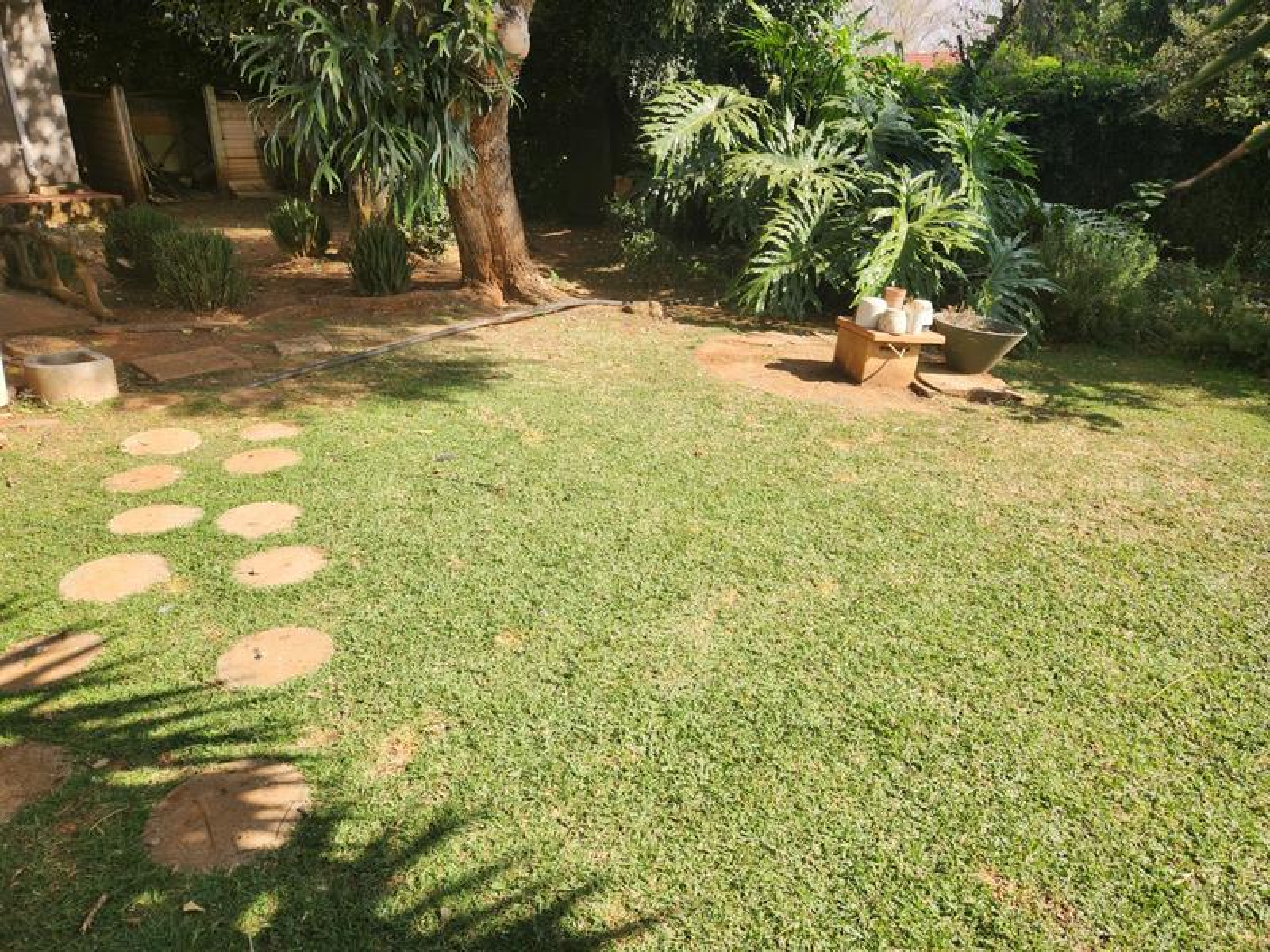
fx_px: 844
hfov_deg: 73.9
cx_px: 635
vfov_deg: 58.9
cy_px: 476
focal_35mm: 23
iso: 20
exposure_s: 1/648
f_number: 1.8
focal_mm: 5.4
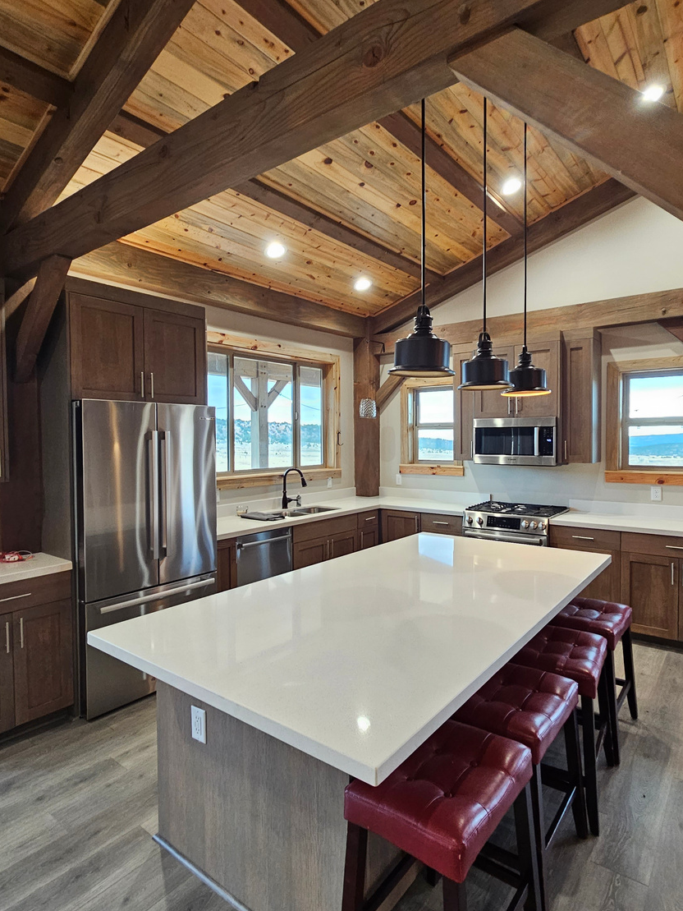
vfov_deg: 87.7
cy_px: 458
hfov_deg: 71.6
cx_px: 338
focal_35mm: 18
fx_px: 473
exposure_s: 1/40
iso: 320
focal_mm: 2.2
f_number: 2.2
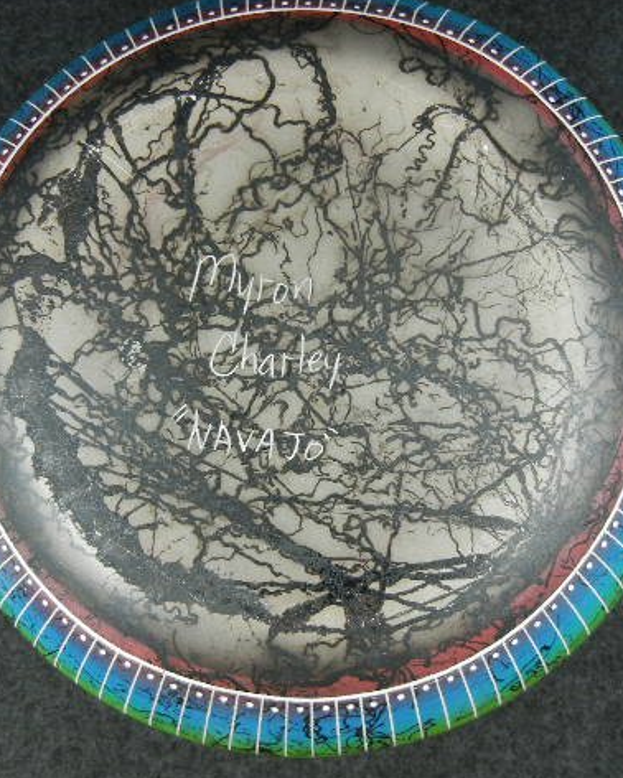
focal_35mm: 45
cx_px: 307
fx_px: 1036
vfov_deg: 41.1
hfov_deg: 33.5
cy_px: 391
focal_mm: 6.2
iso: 400
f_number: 3.6
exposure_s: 1/18.3
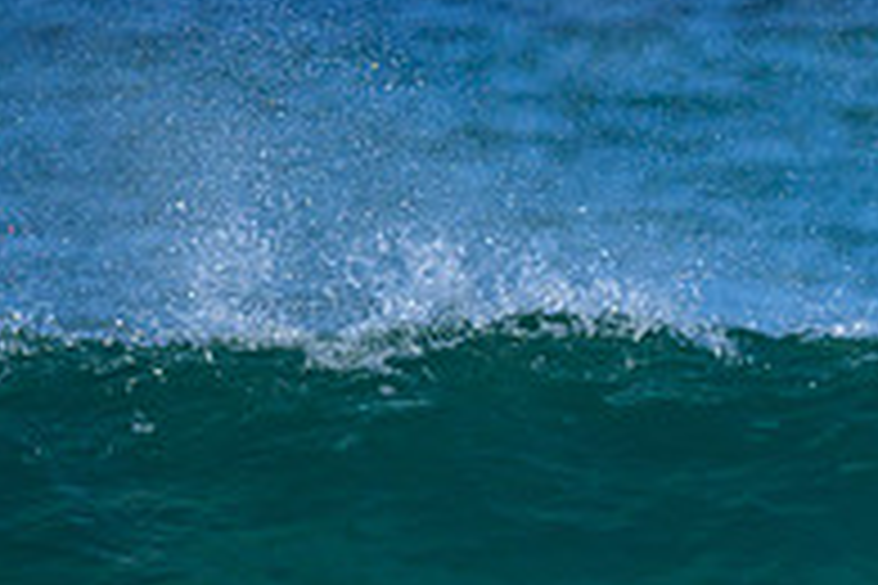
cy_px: 685
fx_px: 79697
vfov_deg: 0.4
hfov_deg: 0.6
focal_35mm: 3268
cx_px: 1291
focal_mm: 800
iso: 280
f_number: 6.3
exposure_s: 1/2000
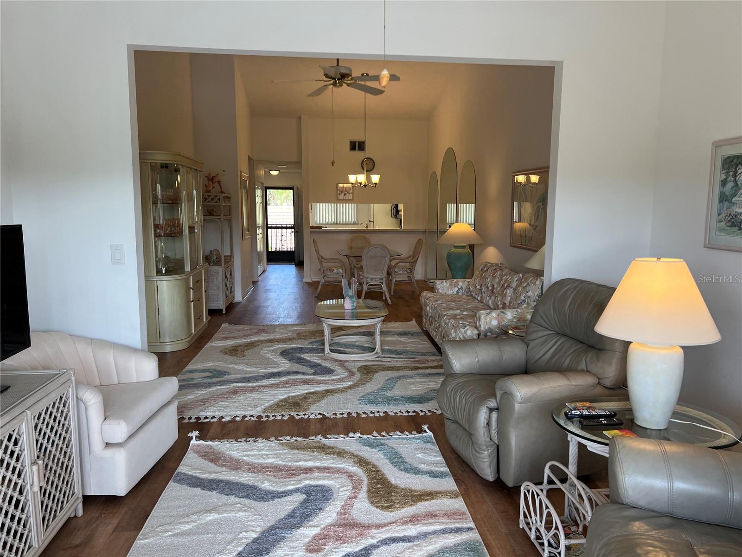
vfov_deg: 53.1
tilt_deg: -7.3
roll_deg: -0.2
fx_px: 557
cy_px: 278
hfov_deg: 67.3
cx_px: 371
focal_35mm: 26
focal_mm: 5.7
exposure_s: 1/139
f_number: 1.5
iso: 50
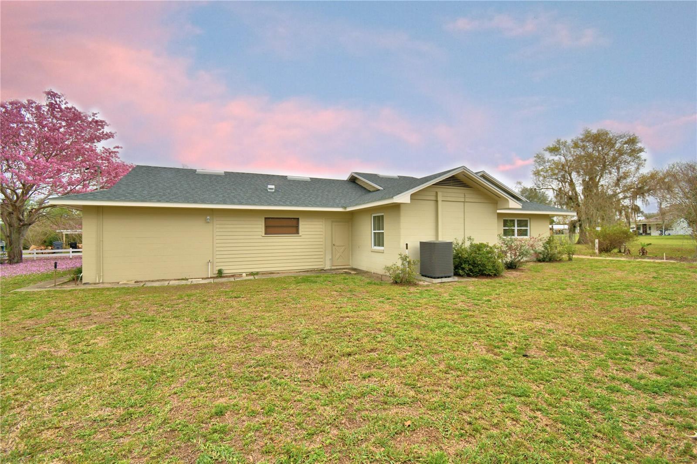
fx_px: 290
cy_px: 232
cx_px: 348
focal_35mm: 15
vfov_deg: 77.3
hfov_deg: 100.4
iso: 100
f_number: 4.5
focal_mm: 10
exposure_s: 1/1000
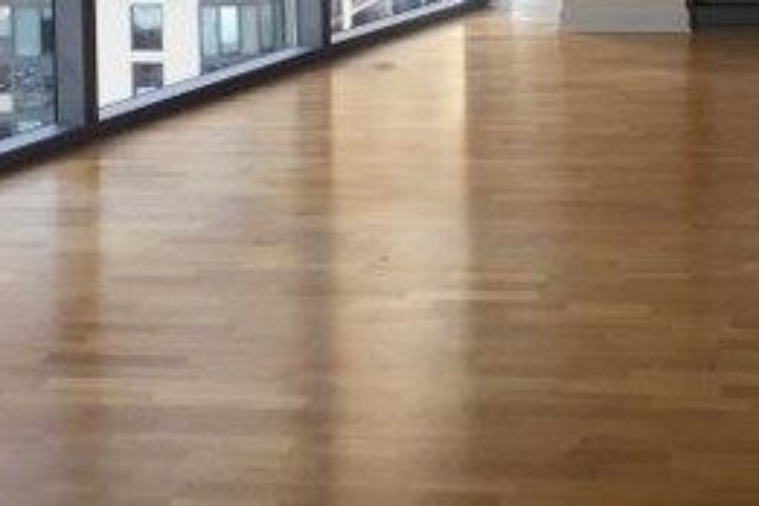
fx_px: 1560
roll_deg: +0.4
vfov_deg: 17.1
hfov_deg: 26.7
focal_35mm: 74
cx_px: 624
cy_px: -186
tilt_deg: -2.0
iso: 40
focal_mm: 4.15
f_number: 2.2
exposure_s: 1/60
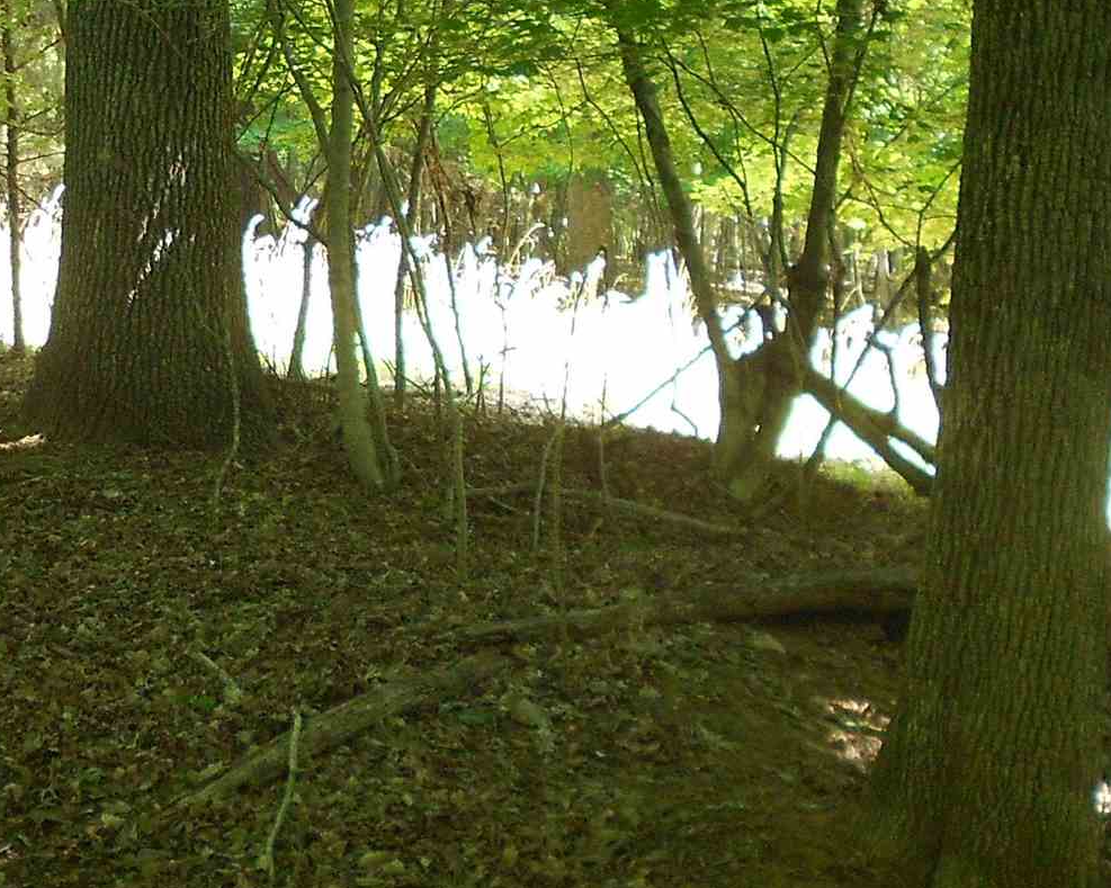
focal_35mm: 79
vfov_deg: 19.4
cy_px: 353
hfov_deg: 23.6
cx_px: 133
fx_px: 2597
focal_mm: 4.6
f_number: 3.2
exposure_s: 1/30
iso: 125
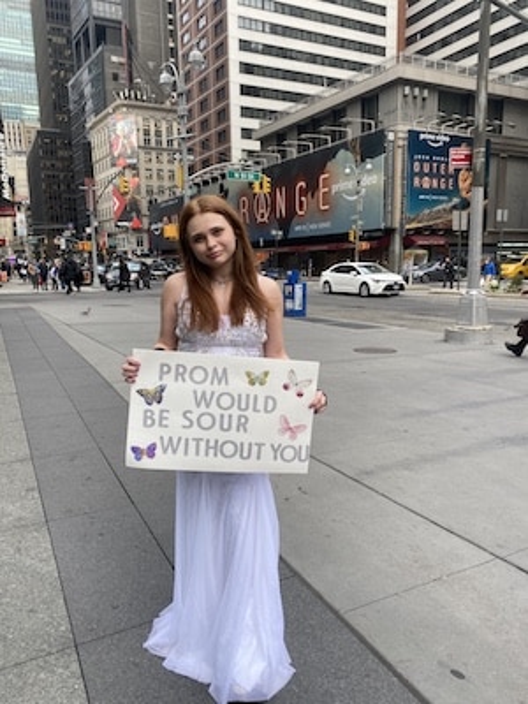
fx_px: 529
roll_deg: +1.0
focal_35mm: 26
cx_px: 264
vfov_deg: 67.3
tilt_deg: -9.2
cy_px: 352
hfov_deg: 53.1
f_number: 1.8
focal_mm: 4.25
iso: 32
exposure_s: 1/436
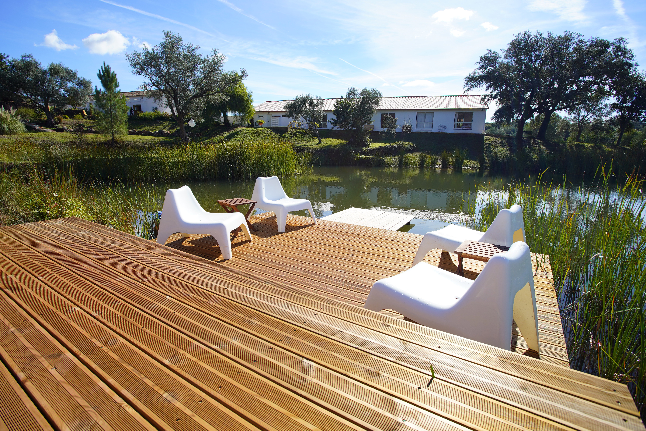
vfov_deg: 70.4
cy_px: 216
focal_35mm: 17
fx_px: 305
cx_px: 323
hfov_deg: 93.3
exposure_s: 1/250
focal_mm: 17
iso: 100
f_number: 8
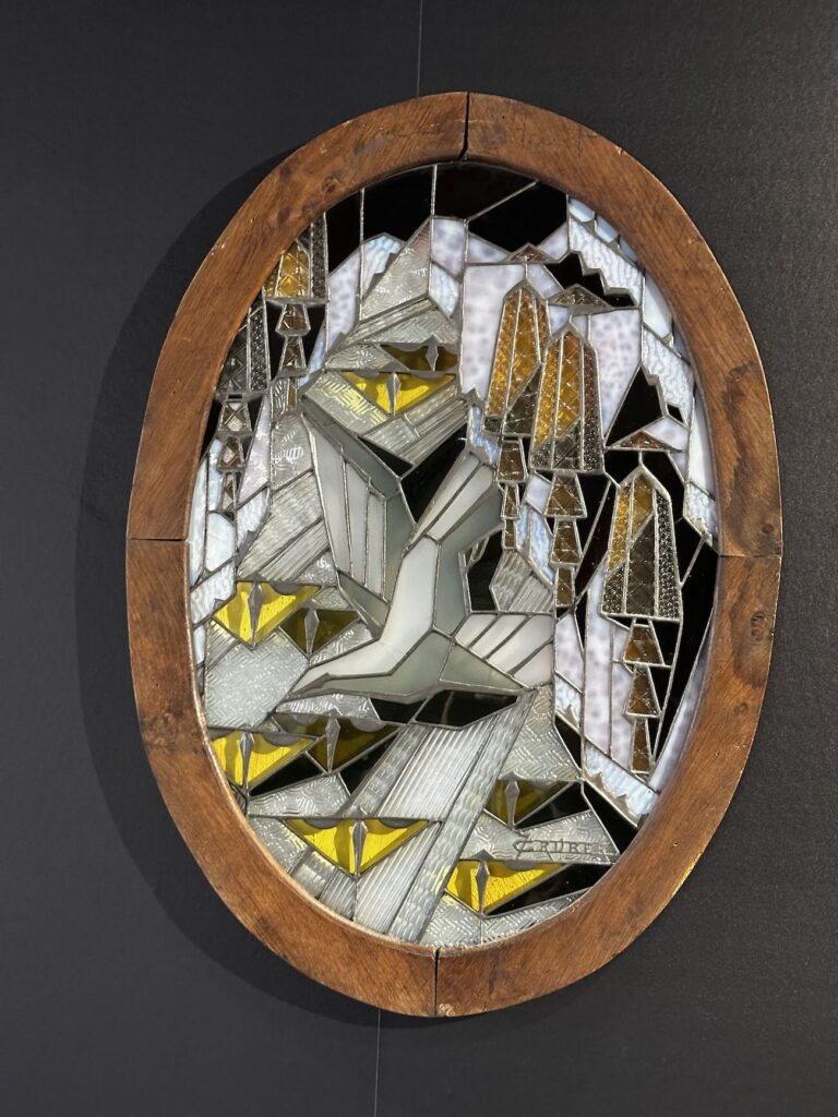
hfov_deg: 30.3
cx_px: 419
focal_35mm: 48
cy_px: 558
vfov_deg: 39.7
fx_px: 1549
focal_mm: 6.86
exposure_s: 1/31
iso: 500
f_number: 1.78
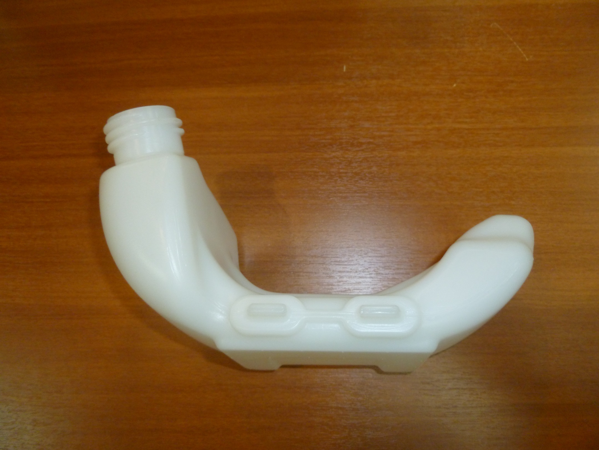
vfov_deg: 49.7
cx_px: 300
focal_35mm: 28
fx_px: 485
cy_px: 225
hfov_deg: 63.4
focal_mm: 5
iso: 250
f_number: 3.3
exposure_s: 1/30
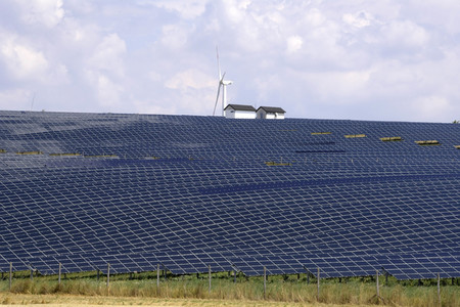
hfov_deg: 13.7
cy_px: 154
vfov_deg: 9.1
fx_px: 1917
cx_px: 230
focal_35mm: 150
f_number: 18
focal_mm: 150
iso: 1000
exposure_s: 1/640
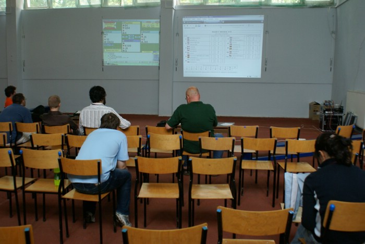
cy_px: 122
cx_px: 182
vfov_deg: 36.9
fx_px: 365
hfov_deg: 53.1
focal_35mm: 36
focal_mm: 24
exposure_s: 1/30
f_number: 5.6
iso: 400
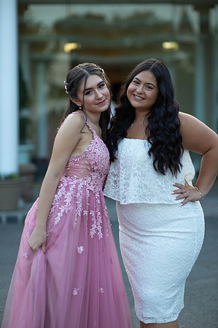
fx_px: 774
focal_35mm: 85
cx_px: 109
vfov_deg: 23.9
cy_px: 164
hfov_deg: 16.0
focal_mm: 85
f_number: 2
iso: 250
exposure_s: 1/1000
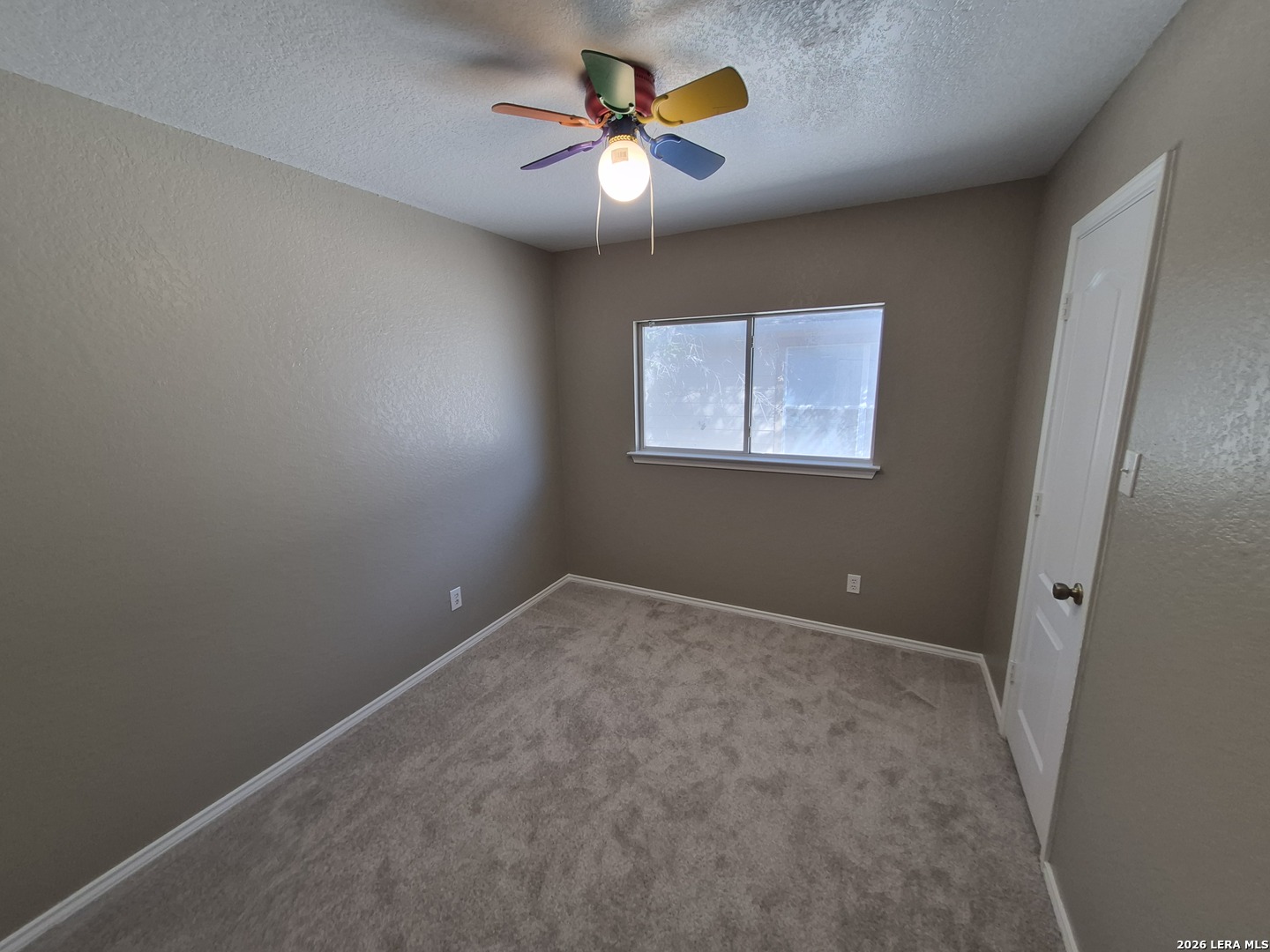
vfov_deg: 89.9
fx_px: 477
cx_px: 635
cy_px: 476
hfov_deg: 106.2
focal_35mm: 13
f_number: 2.2
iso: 80
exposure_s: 1/60
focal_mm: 1.74
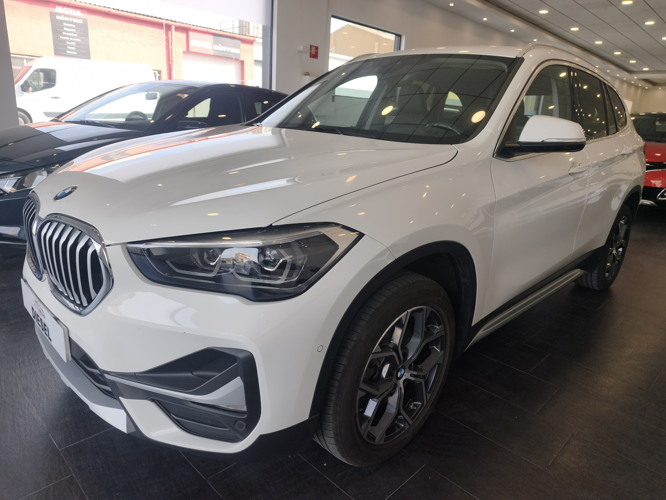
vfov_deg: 58.9
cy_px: 250
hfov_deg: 73.9
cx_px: 333
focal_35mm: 23
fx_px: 443
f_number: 1.62
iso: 50
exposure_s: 1/500
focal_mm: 6.45
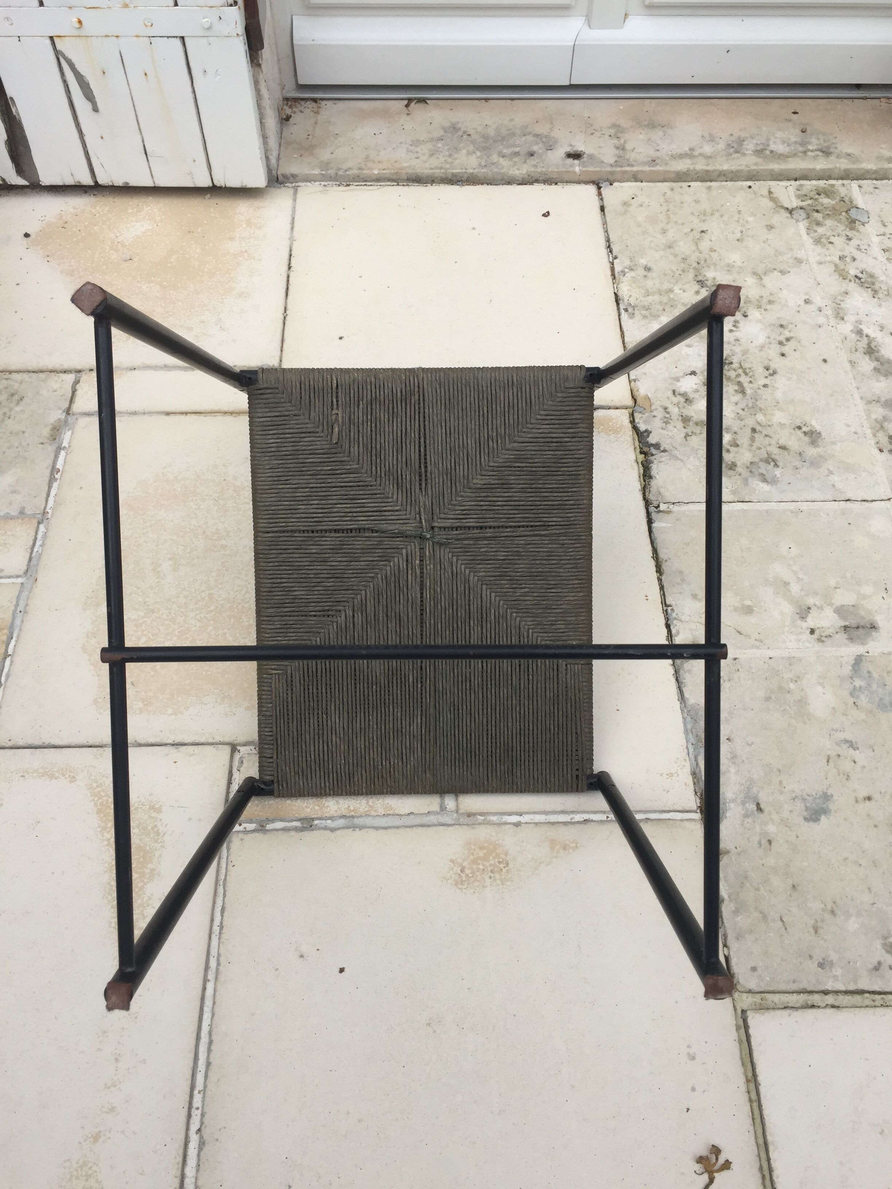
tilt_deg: -53.9
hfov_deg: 48.2
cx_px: 446
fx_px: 996
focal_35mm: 29
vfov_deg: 61.7
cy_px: 594
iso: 32
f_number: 2.2
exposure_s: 1/549
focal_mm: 4.15
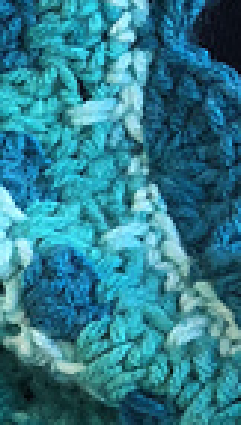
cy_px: 348
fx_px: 2859
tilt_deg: -8.7
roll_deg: -1.5
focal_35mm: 253
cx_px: -18
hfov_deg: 4.8
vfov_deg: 8.5
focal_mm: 6
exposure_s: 1/120
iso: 160
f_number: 2.4
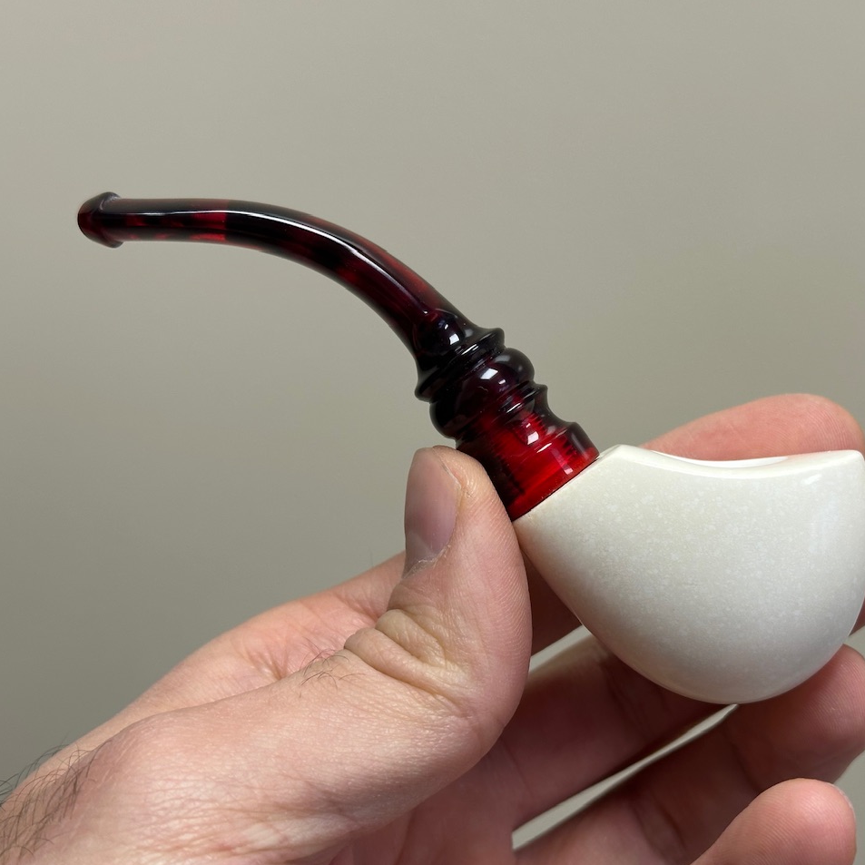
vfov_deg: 30.0
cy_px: 433
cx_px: 534
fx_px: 1611
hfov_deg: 29.9
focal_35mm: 57
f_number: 1.78
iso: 80
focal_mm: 6.86
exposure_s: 1/121
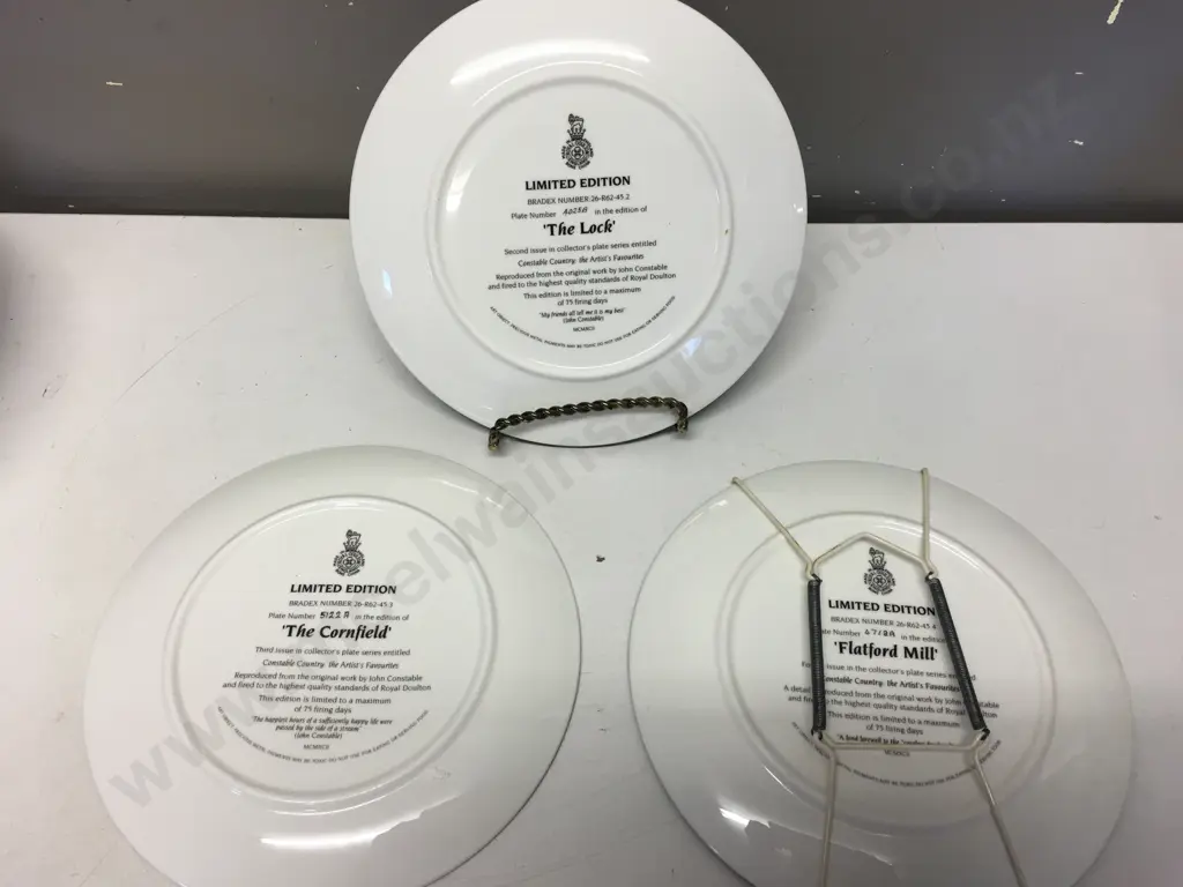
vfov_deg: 48.2
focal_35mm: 29
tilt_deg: -54.5
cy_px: 444
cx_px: 592
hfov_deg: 61.7
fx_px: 991
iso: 25
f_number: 2.2
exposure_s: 1/33
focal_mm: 4.15
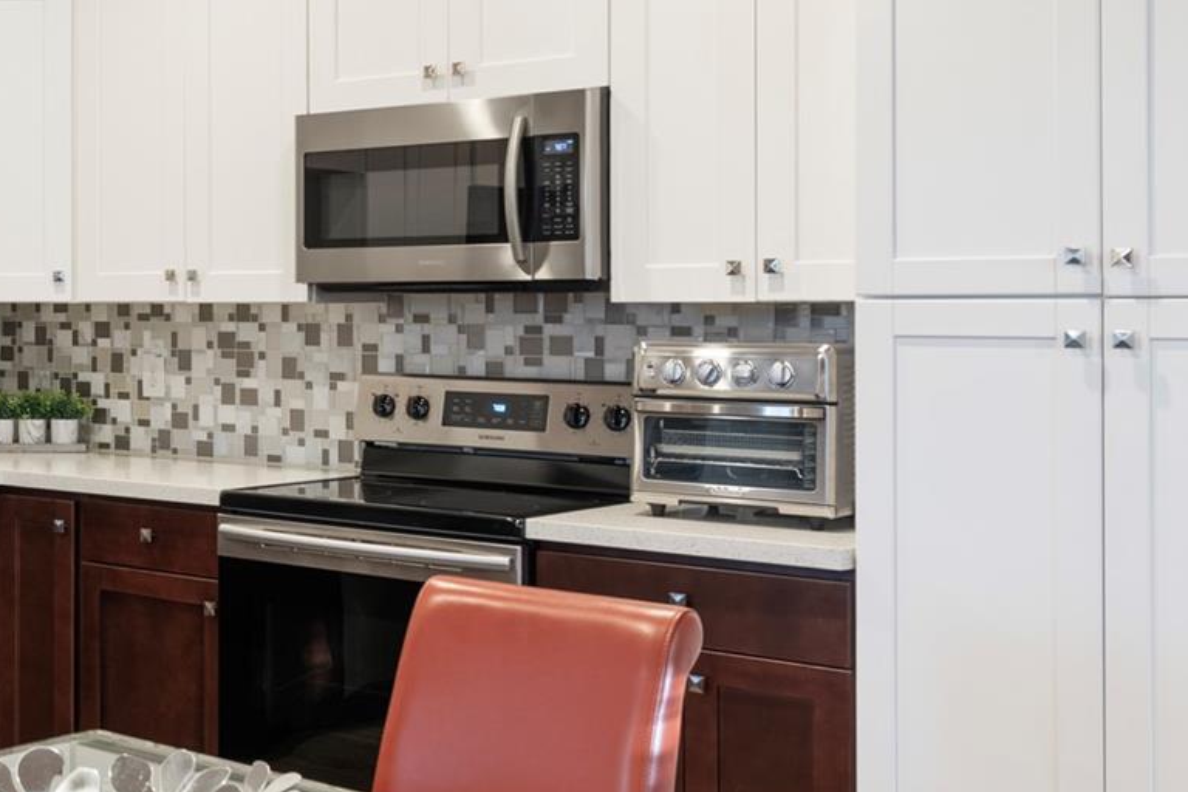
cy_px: 302
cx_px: -91
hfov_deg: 31.9
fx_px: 1848
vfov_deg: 24.1
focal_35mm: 56
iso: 400
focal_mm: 21
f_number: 8
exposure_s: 1/2
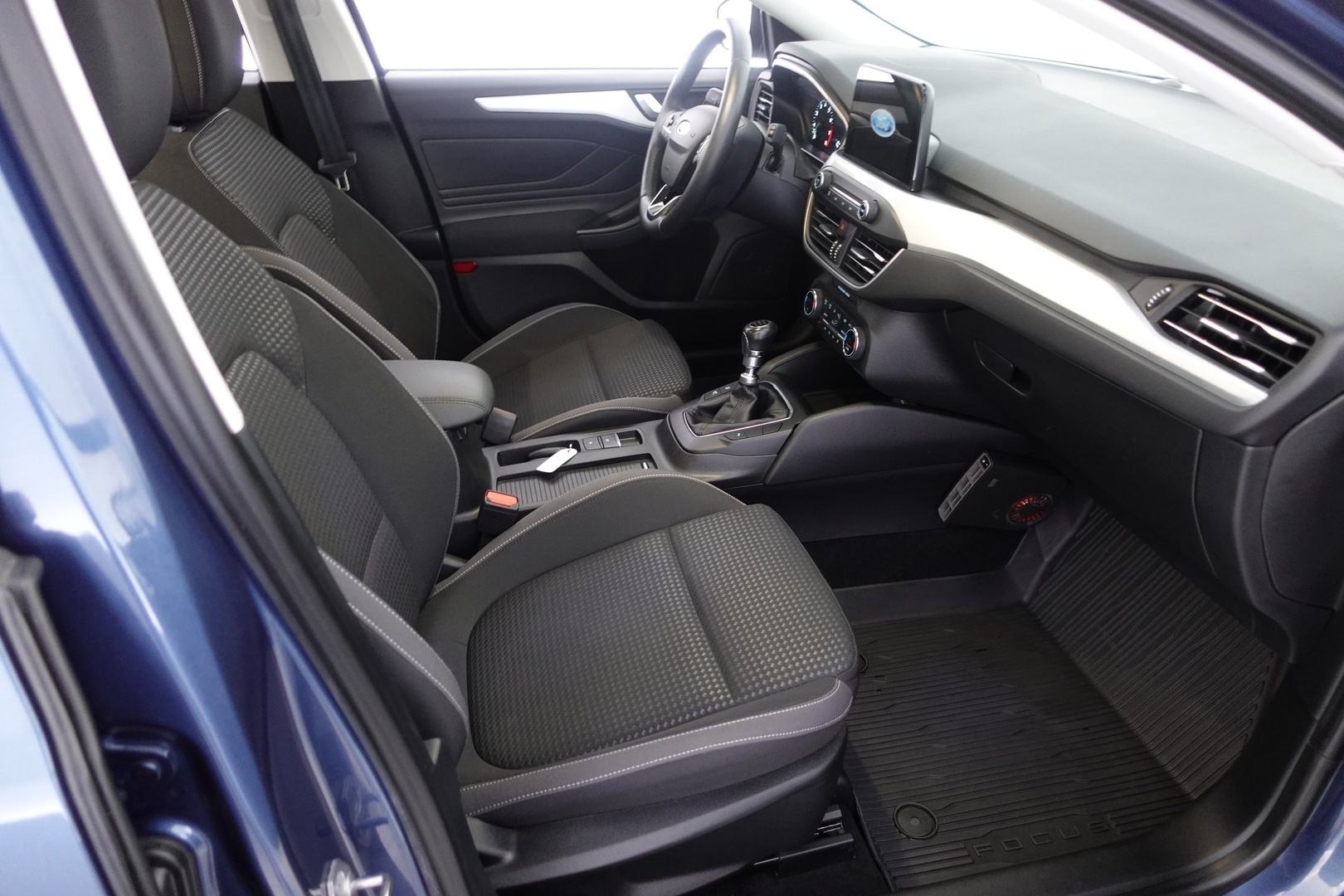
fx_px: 896
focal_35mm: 24
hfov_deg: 73.7
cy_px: 448
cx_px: 672
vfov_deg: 53.1
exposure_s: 1/20
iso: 800
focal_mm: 9.4
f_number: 1.8
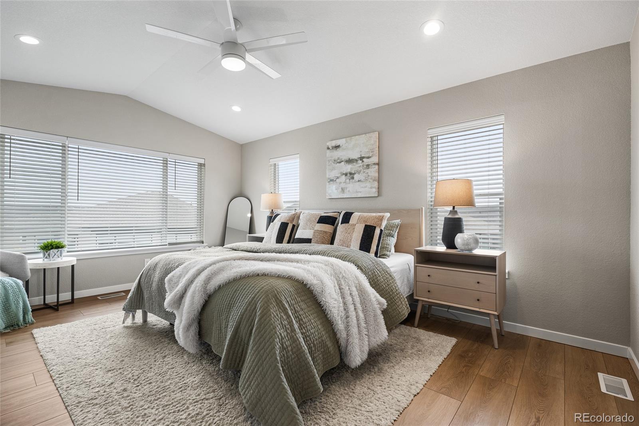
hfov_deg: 96.7
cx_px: 320
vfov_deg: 73.7
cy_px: 213
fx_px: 284
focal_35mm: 16
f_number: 8
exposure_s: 1/8
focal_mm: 16
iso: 200
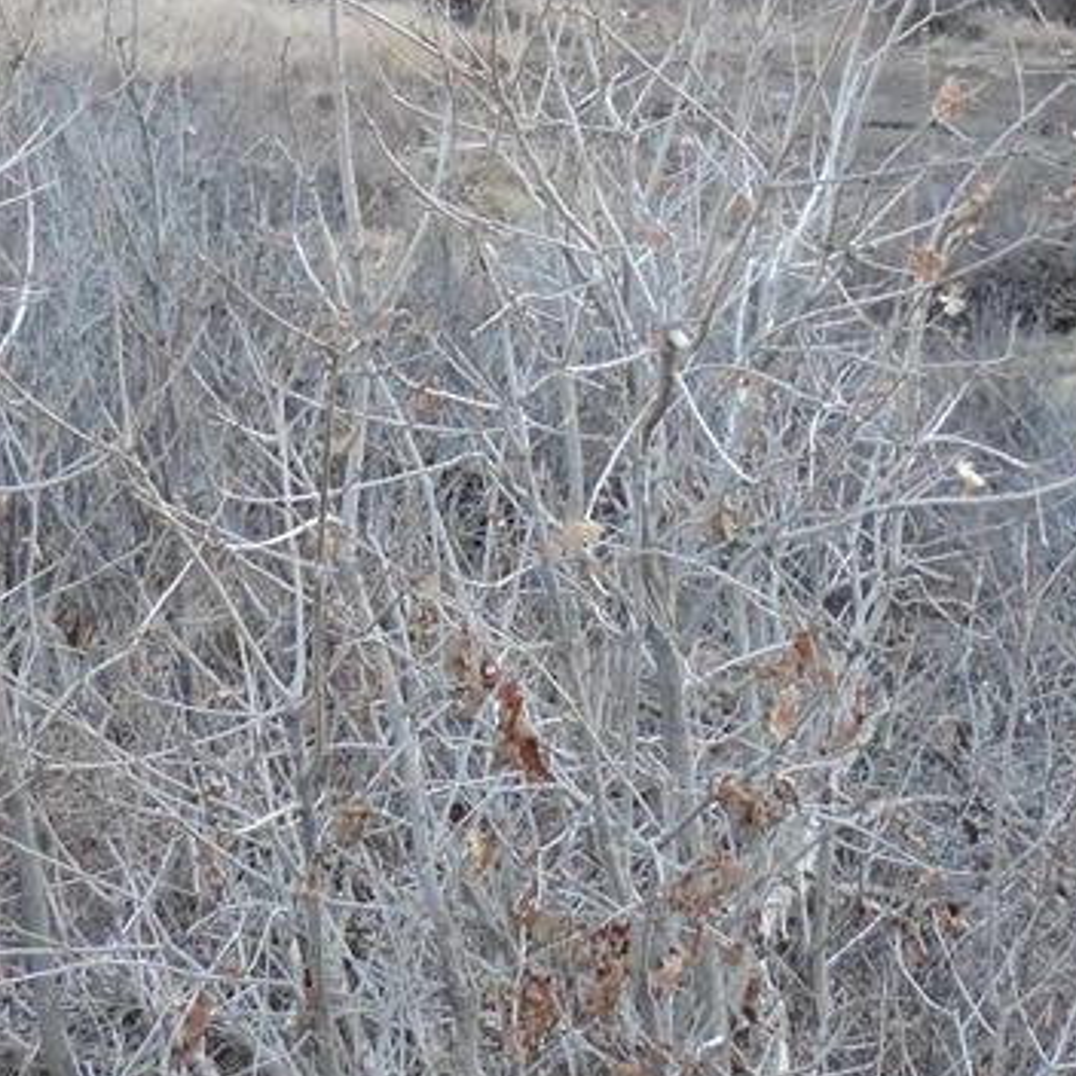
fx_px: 3165
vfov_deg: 18.8
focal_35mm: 90
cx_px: 486
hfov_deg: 19.3
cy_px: -12
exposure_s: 1/50
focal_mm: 6.2
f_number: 3.3
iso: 280
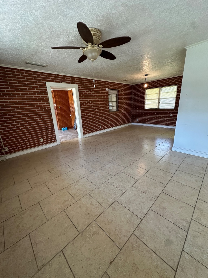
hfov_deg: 85.7
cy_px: 139
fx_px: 112
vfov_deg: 102.1
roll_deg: +1.4
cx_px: 104
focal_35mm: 14
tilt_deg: -17.0
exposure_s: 1/60
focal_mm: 2.22
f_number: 2.2
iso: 250
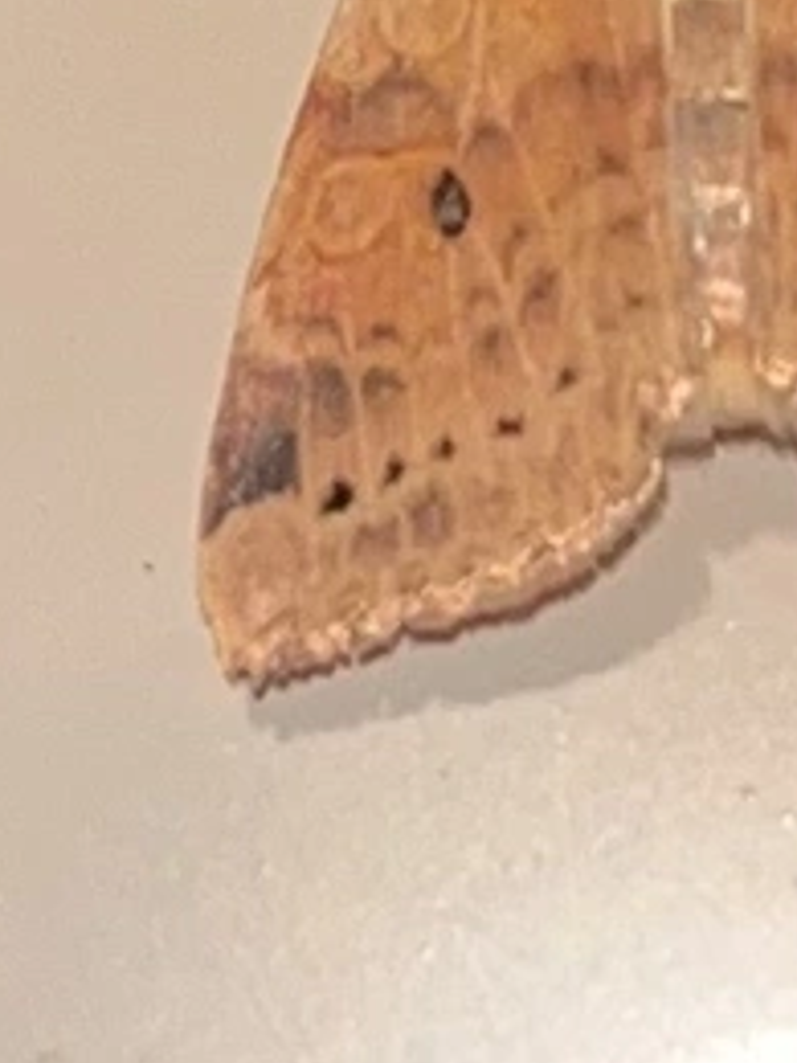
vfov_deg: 28.1
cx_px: 760
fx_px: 1965
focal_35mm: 64
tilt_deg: -60.6
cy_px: -49
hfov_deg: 22.2
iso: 32
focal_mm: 5.1
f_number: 1.6
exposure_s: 1/79
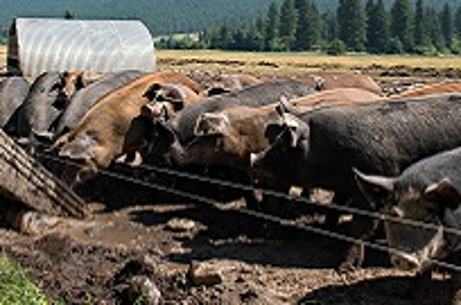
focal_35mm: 47
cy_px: 67
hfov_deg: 41.0
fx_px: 600
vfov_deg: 28.0
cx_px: 124
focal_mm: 24
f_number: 4
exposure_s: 1/2500
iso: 320
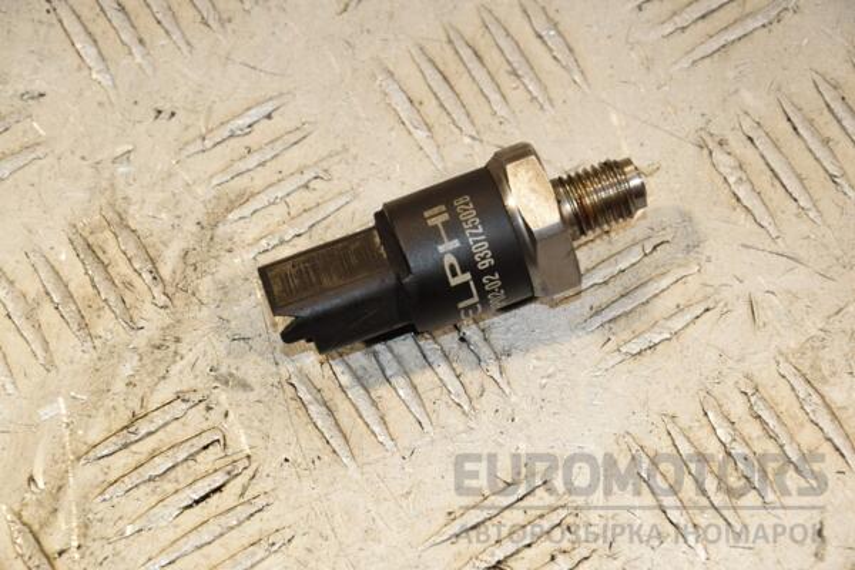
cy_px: 285
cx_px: 428
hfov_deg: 13.0
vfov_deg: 8.7
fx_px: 3740
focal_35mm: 158
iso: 800
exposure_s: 1/200
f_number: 8
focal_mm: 105
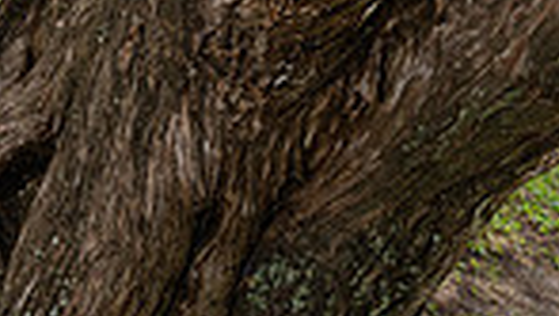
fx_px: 1187
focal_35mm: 80
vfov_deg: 11.5
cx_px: 19
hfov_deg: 25.4
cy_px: -518
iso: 250
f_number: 6.3
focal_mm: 25
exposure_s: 1/250
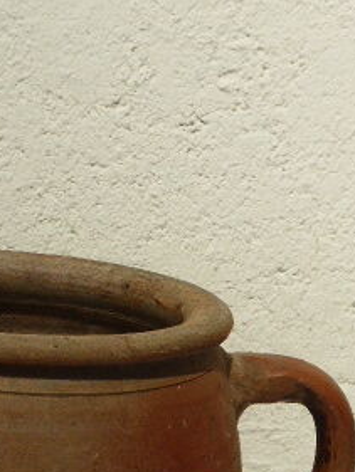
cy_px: 428
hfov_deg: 12.0
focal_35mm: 123
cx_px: 42
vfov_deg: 15.8
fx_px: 1681
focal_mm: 9.7
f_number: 4.6
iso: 125
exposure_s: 1/60
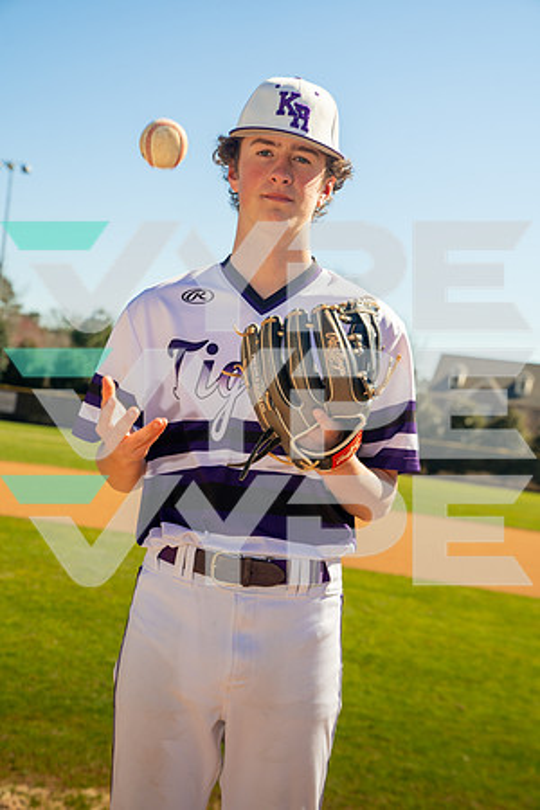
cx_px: 270
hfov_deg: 21.9
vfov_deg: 32.4
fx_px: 1395
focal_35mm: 62
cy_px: 405
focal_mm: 62
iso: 100
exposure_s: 1/125
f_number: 5.6
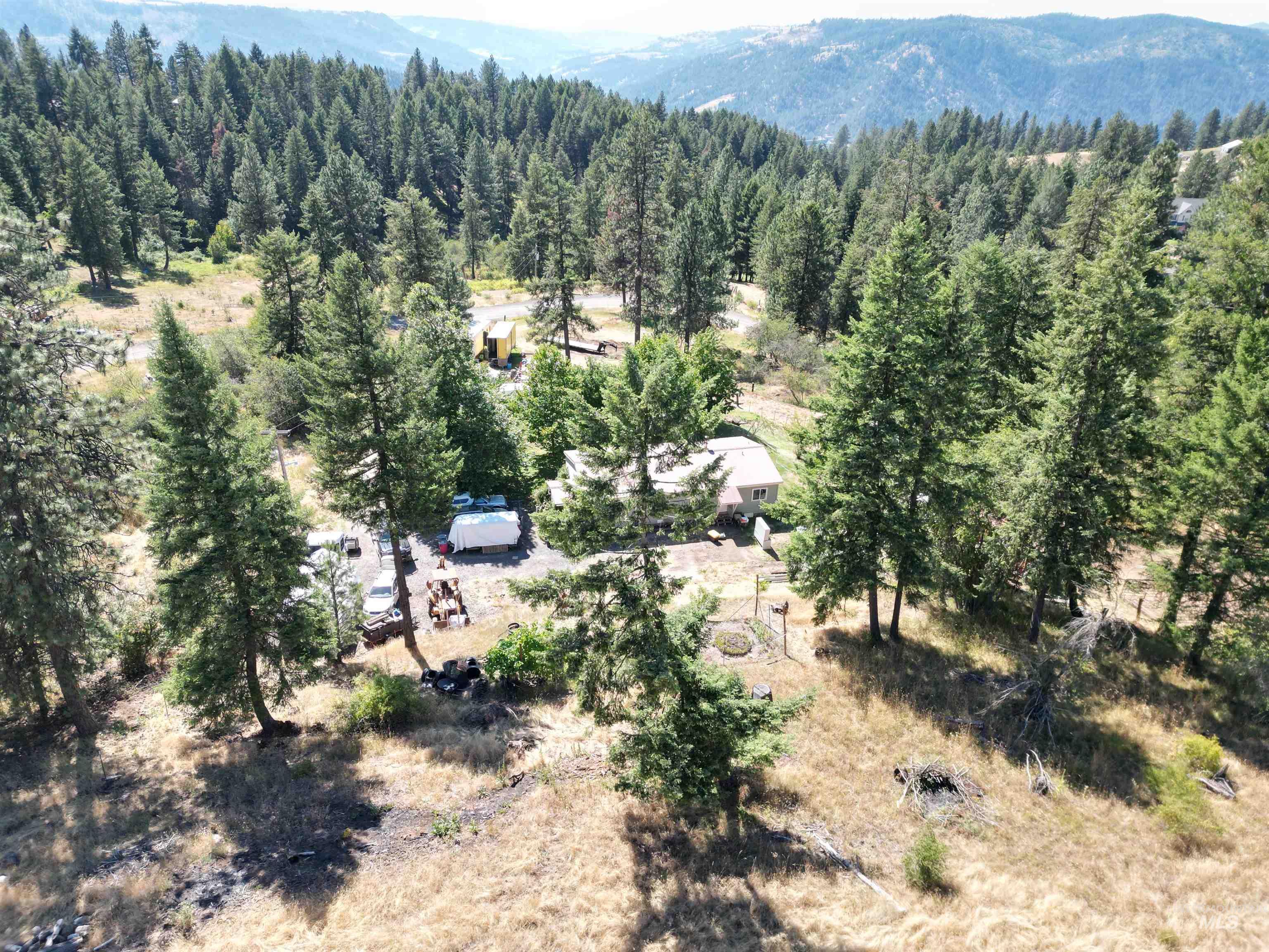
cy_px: 476
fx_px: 880
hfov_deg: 71.6
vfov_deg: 56.8
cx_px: 634
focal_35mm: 24
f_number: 1.7
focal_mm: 6.72
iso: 140
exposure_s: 1/1250
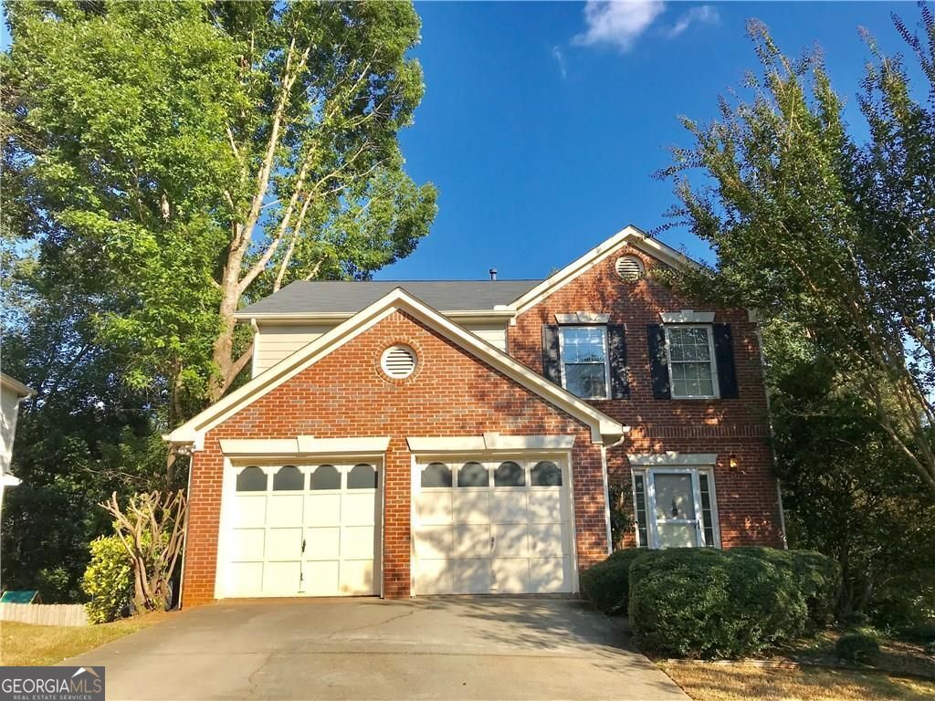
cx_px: 468
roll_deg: +0.6
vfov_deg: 49.7
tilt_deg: +15.1
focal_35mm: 28
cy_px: 350
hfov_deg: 63.4
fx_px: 756
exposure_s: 1/2083
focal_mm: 3.99
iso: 20
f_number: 1.8
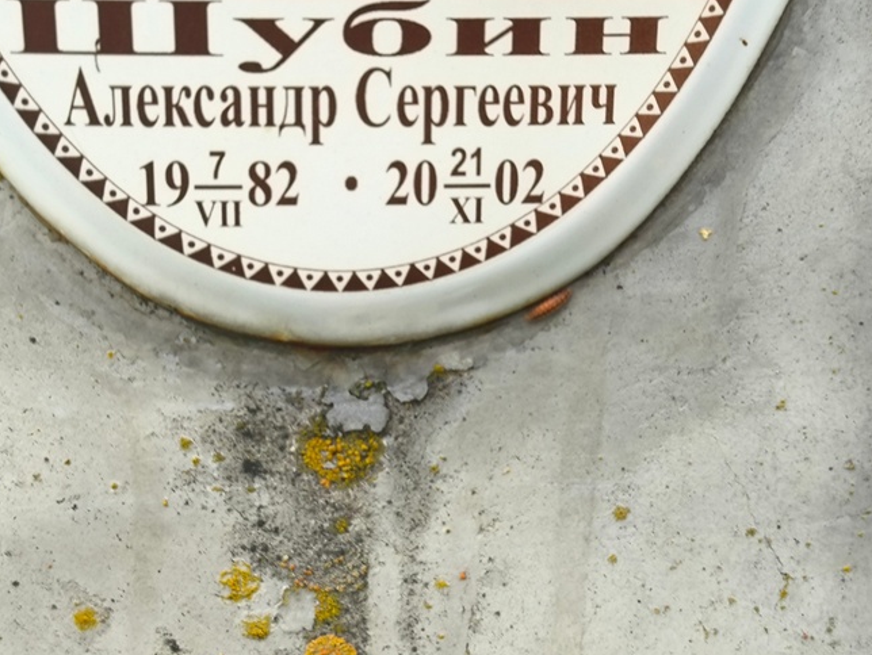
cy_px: 315
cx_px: 399
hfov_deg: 31.2
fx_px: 1563
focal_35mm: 62
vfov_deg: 23.7
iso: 50
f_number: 1.7
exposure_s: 1/60
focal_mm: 4.71
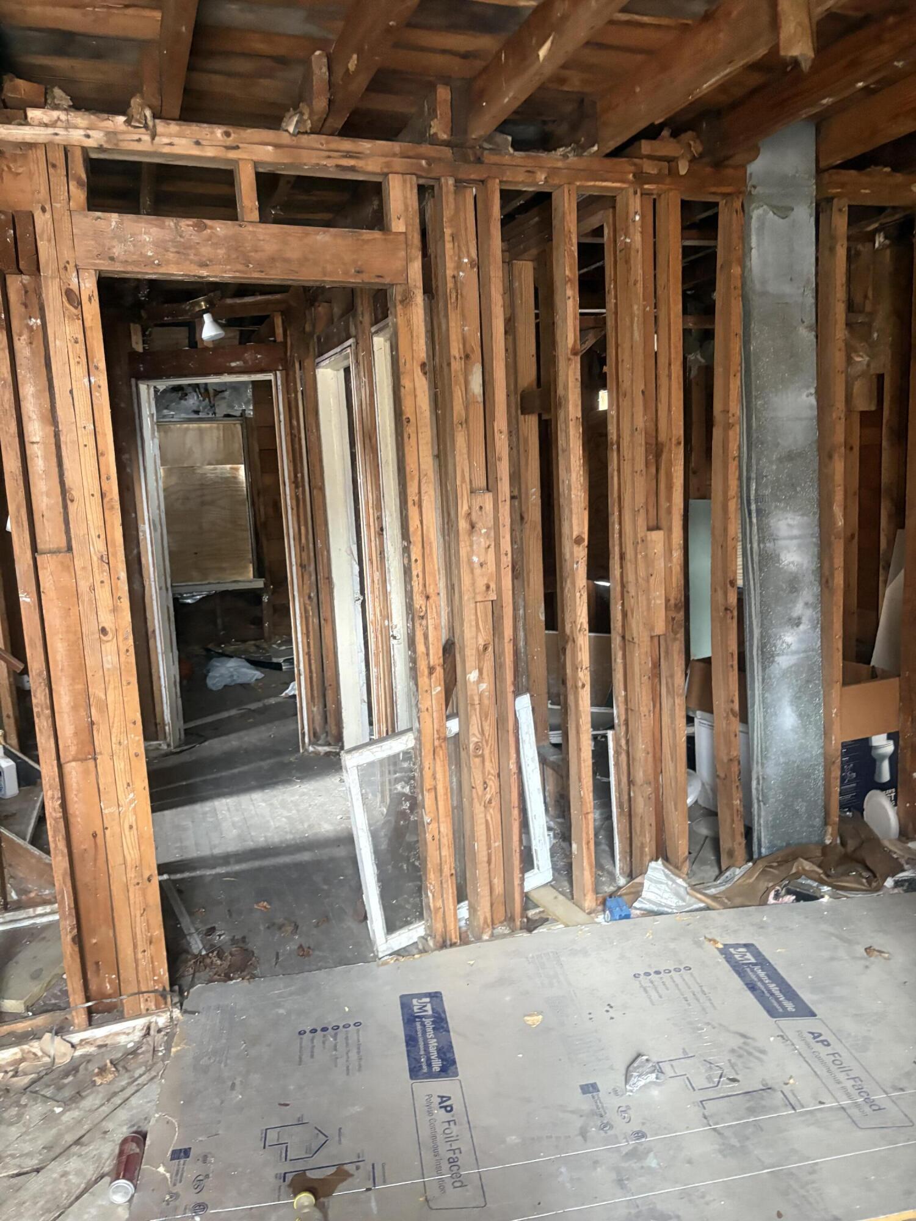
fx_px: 917
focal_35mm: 26
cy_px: 610
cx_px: 458
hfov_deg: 53.1
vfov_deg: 67.3
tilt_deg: -6.8
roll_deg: +3.3
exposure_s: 1/53
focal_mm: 5.96
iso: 500
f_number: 1.6
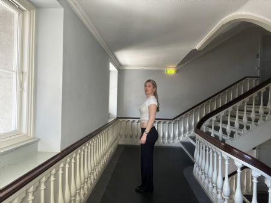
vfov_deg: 58.8
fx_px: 180
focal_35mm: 23
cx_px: 136
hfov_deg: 74.0
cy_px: 102
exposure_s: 1/60
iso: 100
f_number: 2.2
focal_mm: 2.71
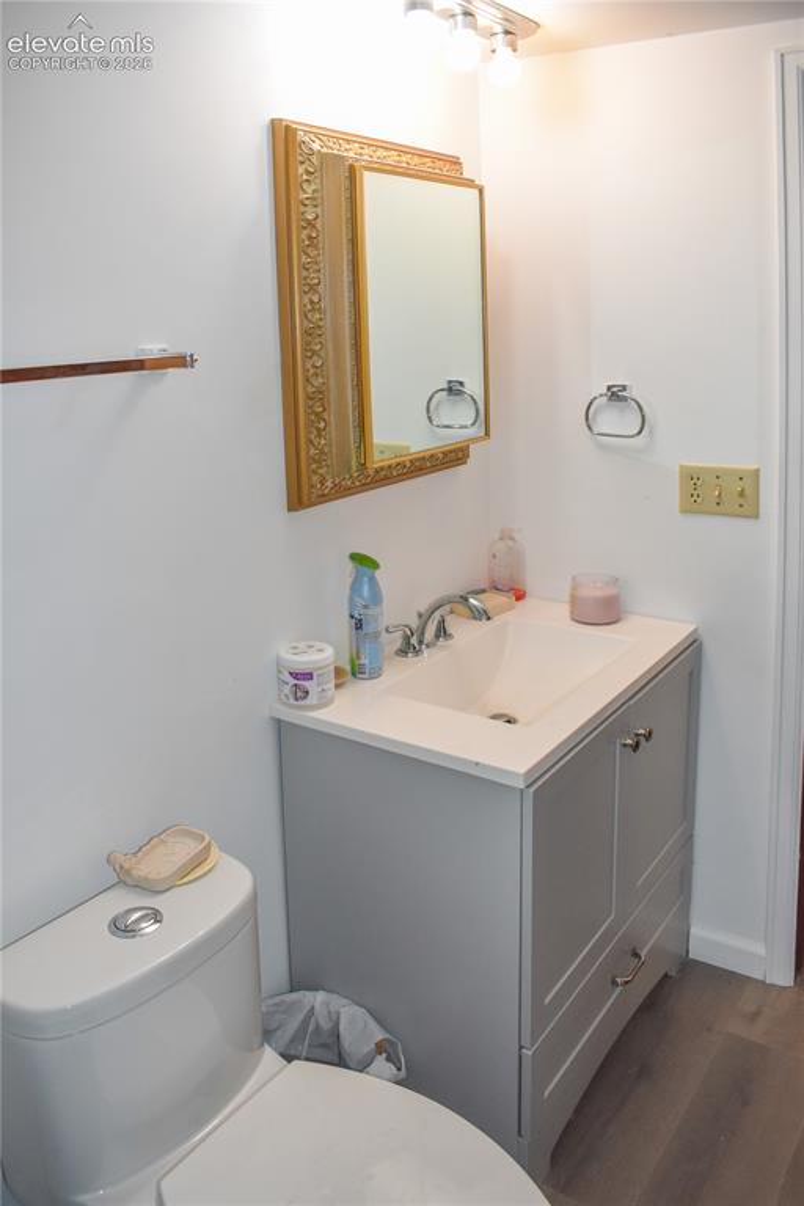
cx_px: 402
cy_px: 603
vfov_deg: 67.4
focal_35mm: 27
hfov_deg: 47.9
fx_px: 904
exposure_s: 1/200
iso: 800
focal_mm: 18
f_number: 5.6
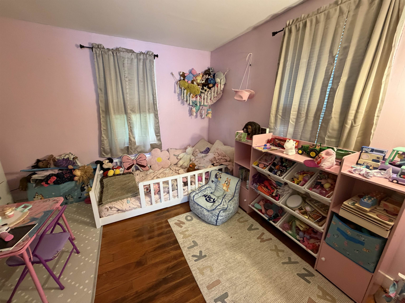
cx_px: 202
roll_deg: -2.0
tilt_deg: -16.3
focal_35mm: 14
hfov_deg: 102.1
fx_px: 164
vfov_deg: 85.7
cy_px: 152
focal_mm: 2.22
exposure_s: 1/60
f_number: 2.2
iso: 400
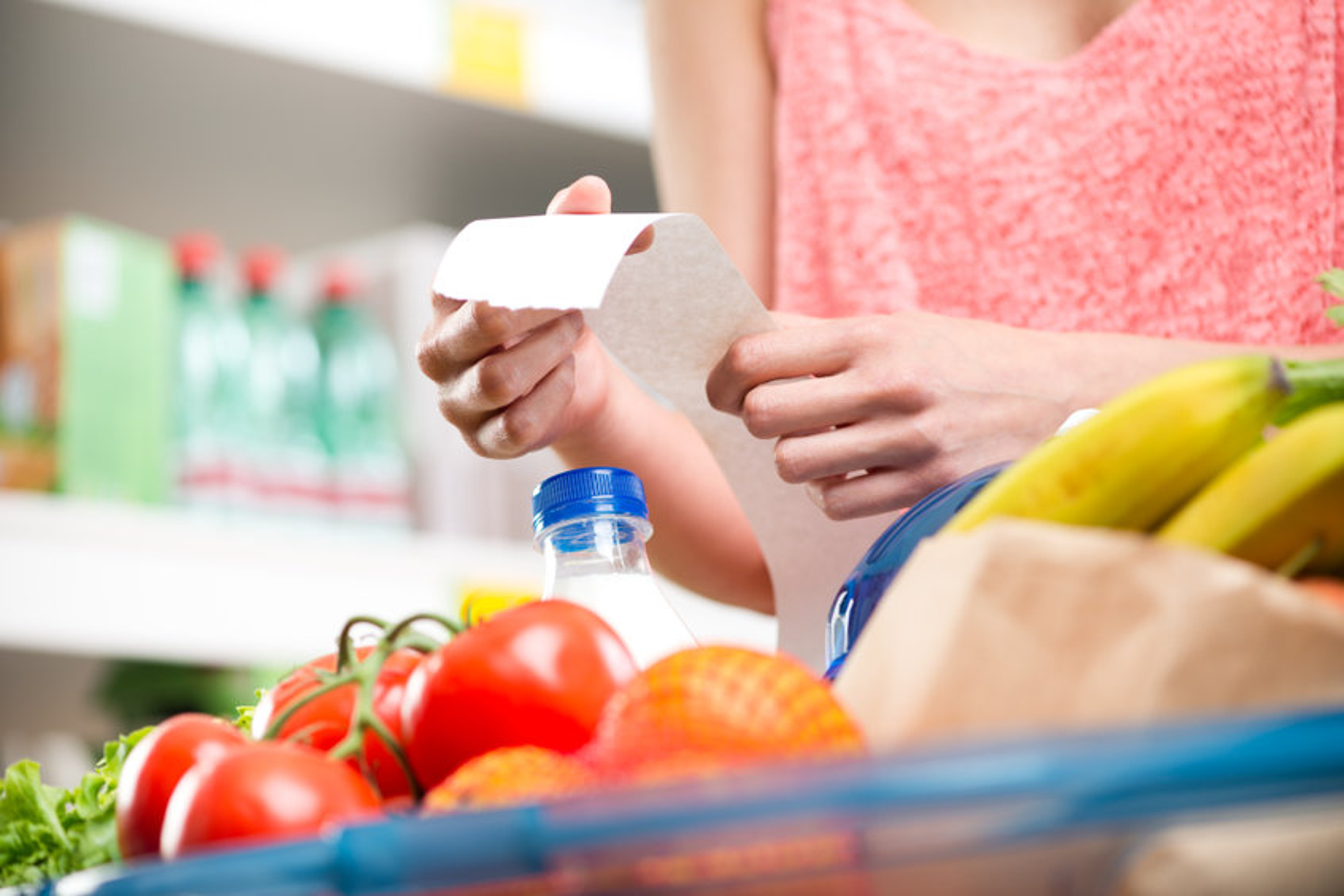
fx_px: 3920
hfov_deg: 19.5
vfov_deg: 13.0
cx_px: 672
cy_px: 448
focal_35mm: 105
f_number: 3.5
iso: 100
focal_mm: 105
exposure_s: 1/125
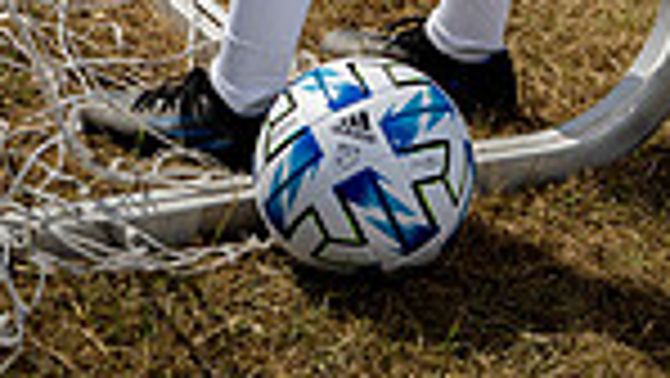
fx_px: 3093
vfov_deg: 6.6
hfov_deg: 12.4
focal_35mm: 174
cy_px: -576
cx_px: 364
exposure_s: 1/250
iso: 50
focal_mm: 55
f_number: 7.1
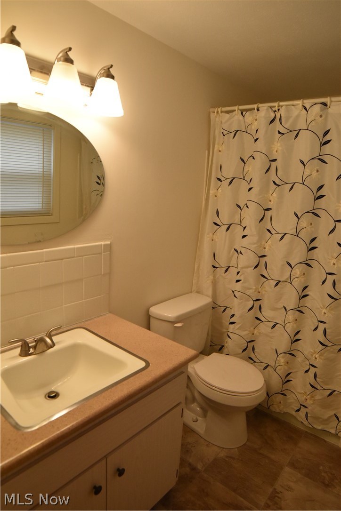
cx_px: 170
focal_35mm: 21
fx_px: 298
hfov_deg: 59.5
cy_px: 256
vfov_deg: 81.2
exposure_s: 1/1000
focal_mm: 14
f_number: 3.5
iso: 2000
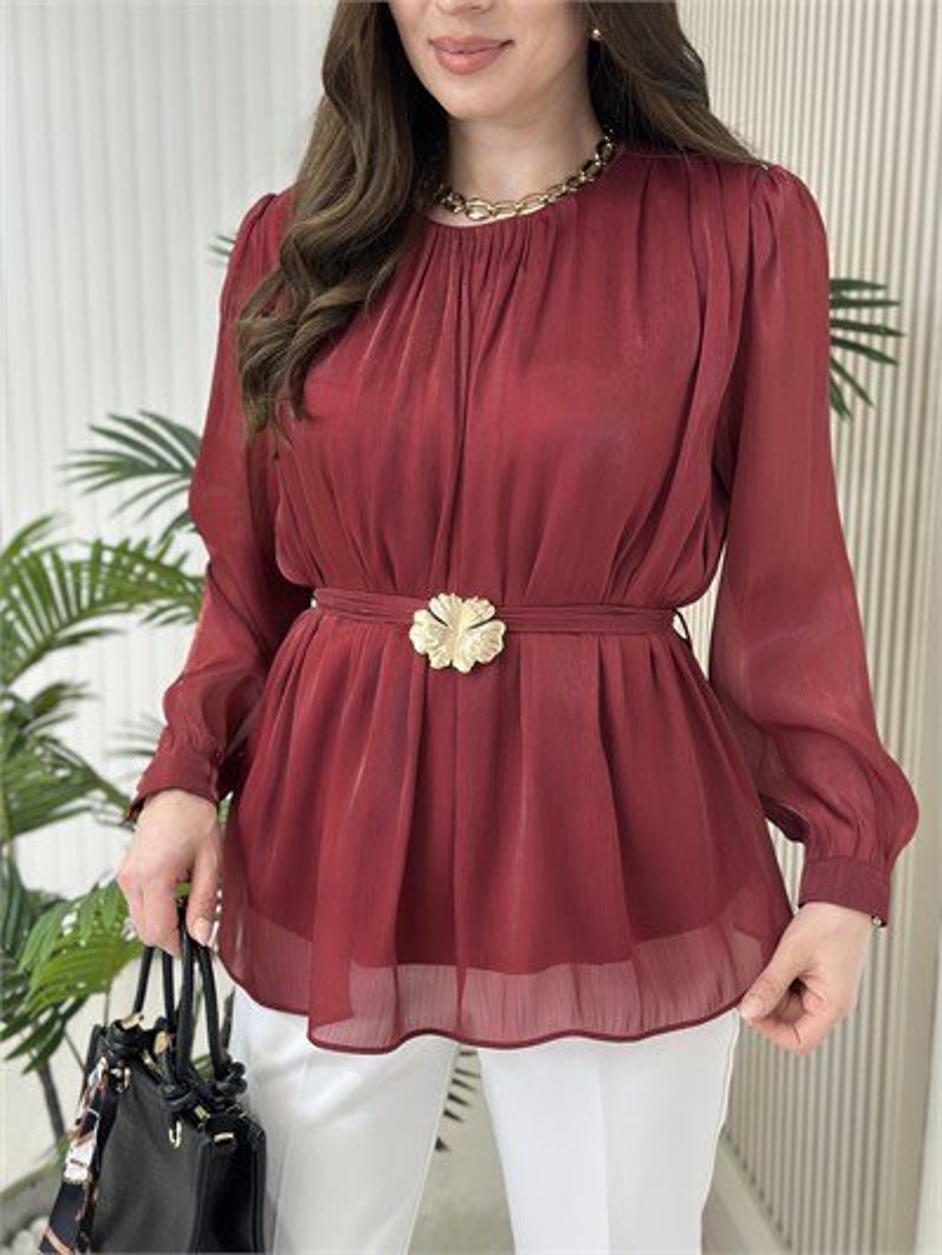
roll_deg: -2.1
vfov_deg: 39.6
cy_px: 628
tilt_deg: -11.1
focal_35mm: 48
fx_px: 1741
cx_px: 471
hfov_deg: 30.3
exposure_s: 1/121
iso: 125
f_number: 1.78
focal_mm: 6.86
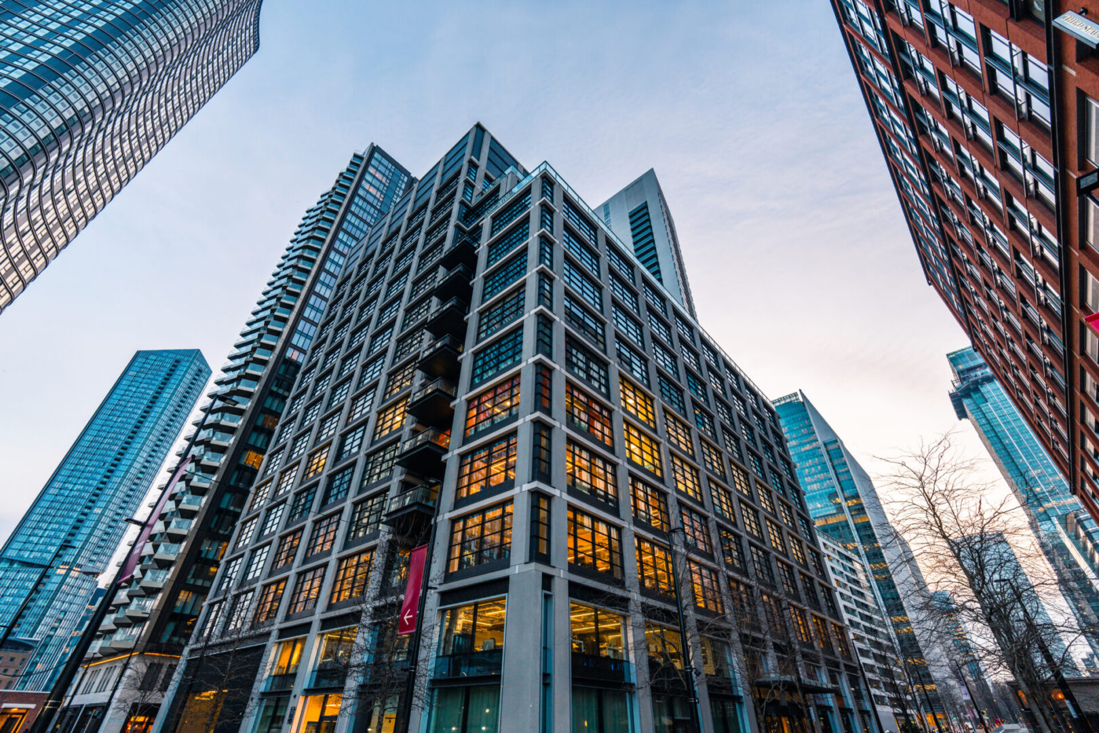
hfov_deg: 96.7
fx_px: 488
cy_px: 366
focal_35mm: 16
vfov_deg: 73.7
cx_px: 550
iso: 160
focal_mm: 16
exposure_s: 1/30
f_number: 5
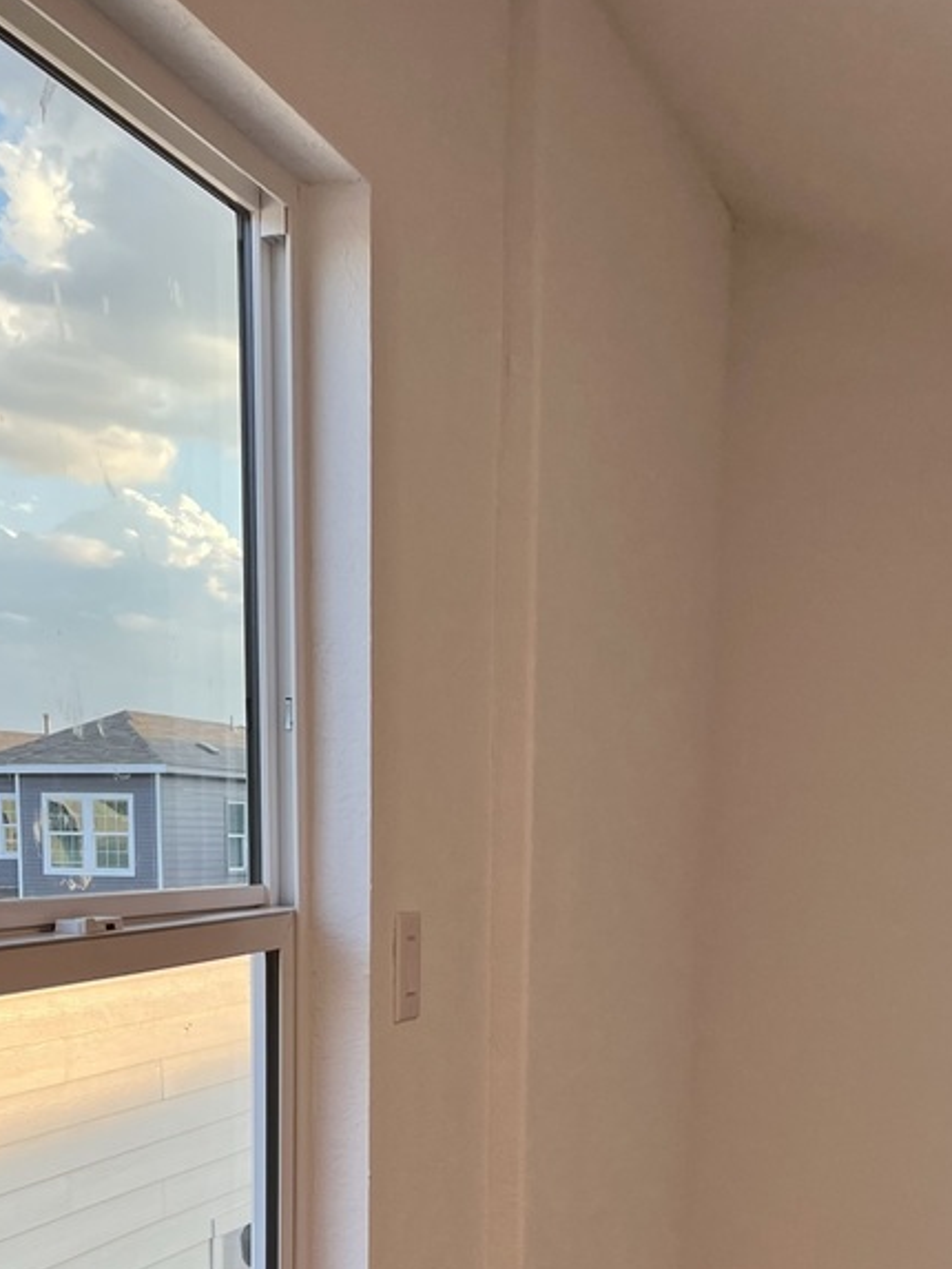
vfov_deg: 36.9
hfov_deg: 29.7
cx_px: 461
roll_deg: +0.1
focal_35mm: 49
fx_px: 1796
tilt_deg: -8.3
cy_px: 1096
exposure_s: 1/120
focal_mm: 5.1
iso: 64
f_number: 1.6
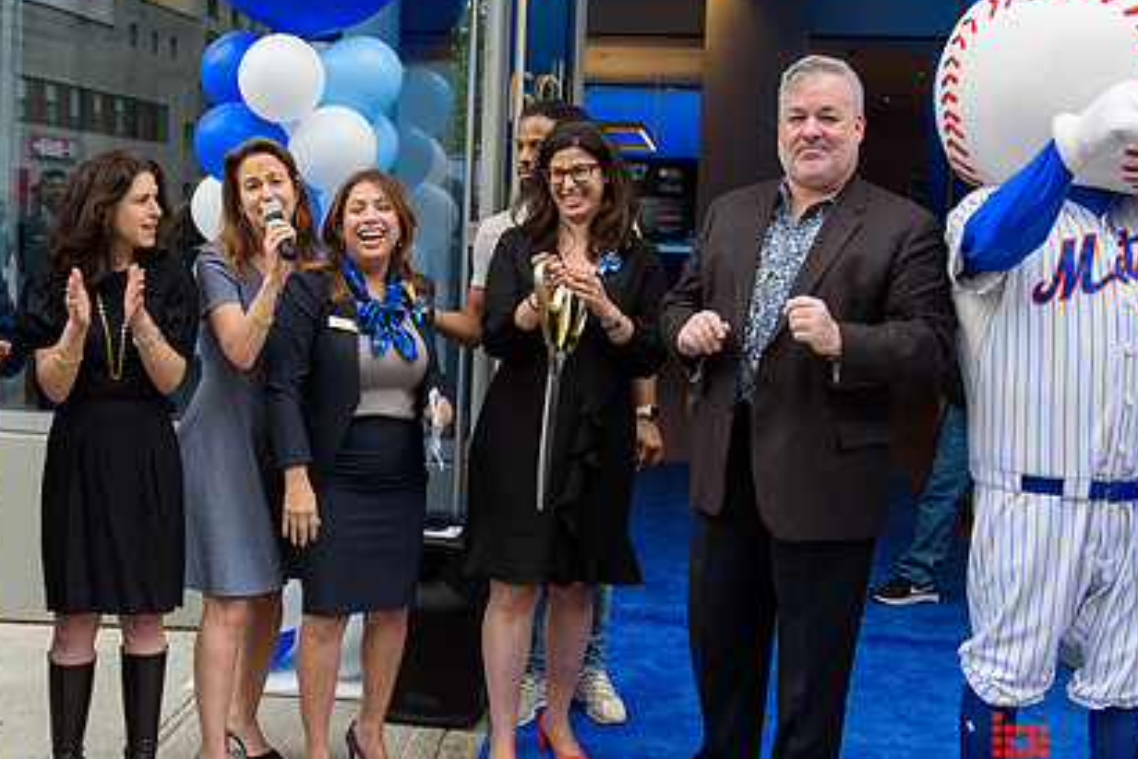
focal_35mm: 48
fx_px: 1517
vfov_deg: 28.0
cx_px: 385
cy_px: 320
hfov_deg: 40.6
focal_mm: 34
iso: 200
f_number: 5
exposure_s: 1/250
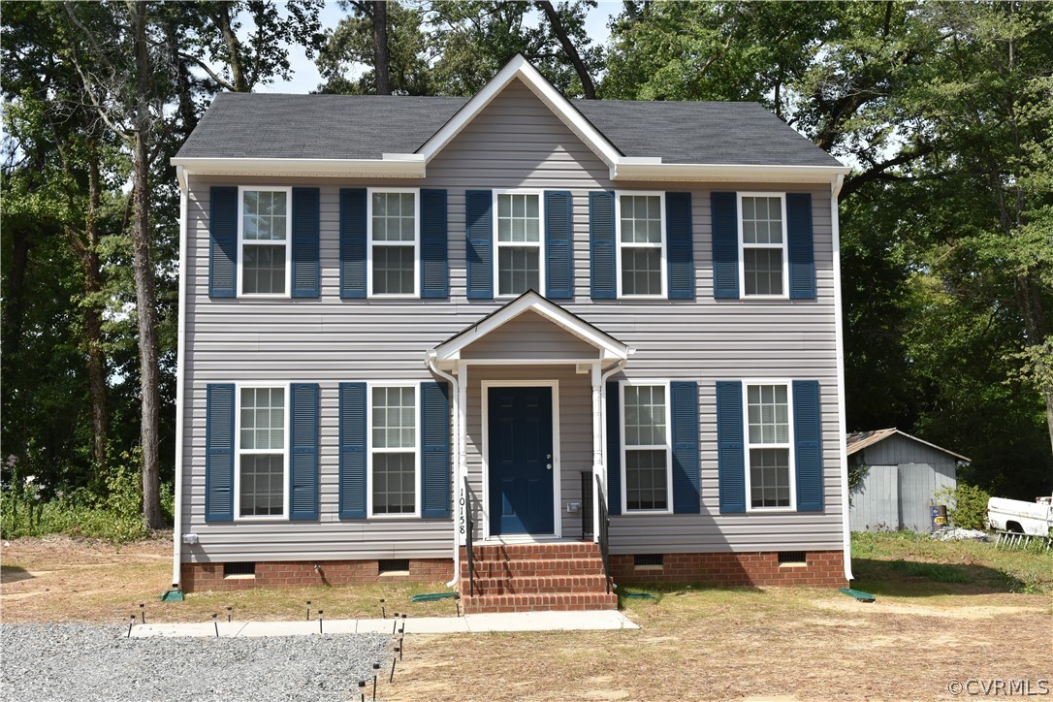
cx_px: 526
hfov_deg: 49.6
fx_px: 1141
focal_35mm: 39
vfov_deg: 34.2
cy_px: 351
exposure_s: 1/500
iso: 280
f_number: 8
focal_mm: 26
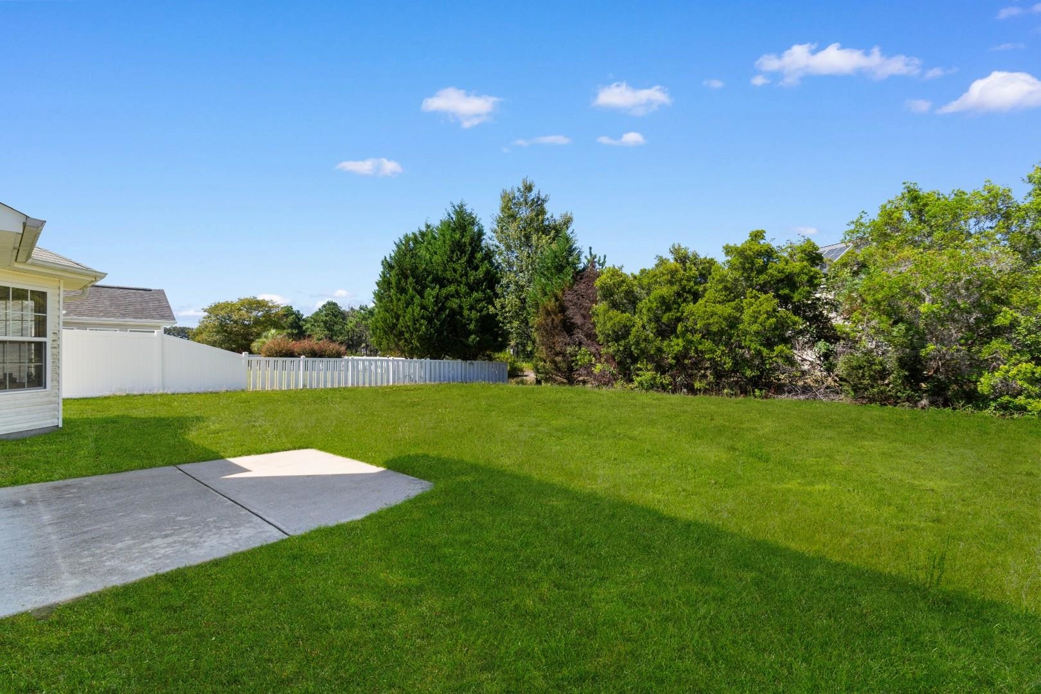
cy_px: 347
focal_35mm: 15
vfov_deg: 77.3
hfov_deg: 100.4
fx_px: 434
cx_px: 520
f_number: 6.3
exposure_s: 1/160
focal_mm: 10
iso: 100
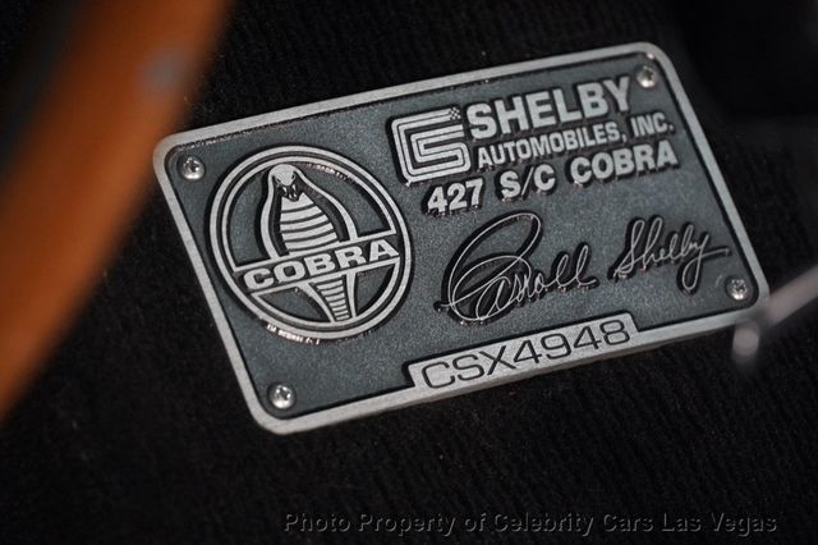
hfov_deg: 10.7
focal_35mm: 192
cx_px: 409
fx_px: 4360
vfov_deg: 7.1
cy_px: 272
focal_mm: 128
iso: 3200
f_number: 5.6
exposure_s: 1/160
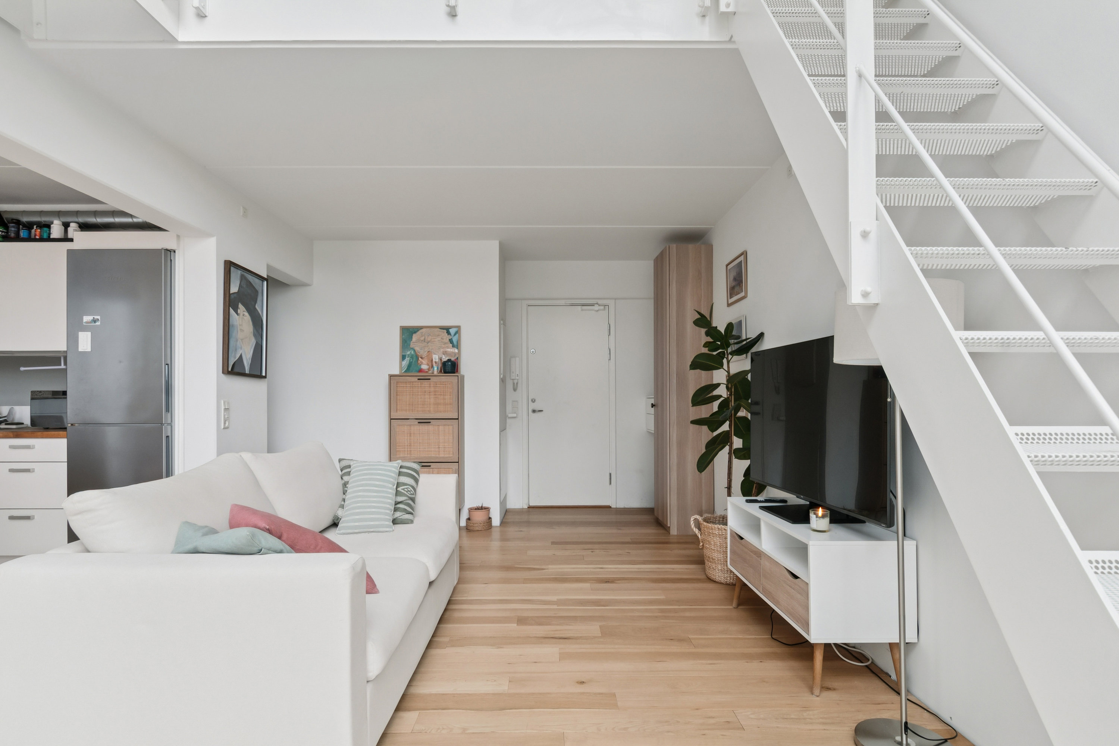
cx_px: 560
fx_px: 559
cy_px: 373
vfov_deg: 67.4
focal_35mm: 18
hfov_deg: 90.0
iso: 200
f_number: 10
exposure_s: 1/5
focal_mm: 12
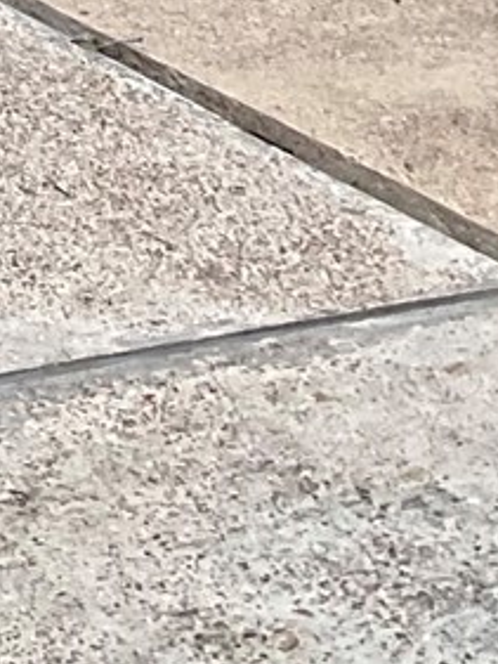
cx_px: -609
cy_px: -855
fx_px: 4044
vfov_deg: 8.6
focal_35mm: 211
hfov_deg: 6.7
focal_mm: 3
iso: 40
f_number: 1.8
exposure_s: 1/60
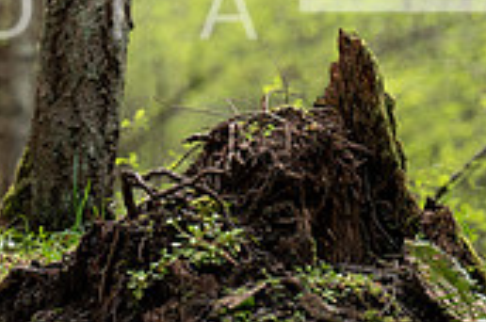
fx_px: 6832
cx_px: -20
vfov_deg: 2.7
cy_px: -105
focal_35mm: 507
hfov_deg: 4.1
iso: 1000
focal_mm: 150
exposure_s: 1/1000
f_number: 2.8
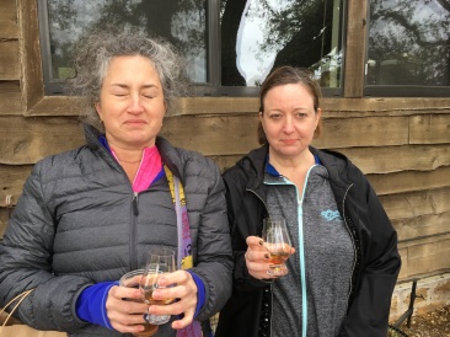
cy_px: 168
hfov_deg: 61.7
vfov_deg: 48.2
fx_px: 377
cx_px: 225
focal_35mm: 29
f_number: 2.2
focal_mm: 4.15
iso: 32
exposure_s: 1/120
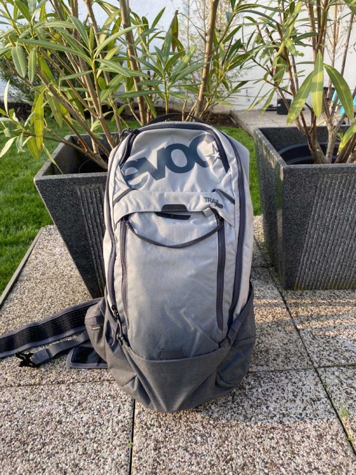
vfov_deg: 67.3
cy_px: 238
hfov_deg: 53.1
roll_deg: +0.6
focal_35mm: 26
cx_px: 178
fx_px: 357
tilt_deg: -28.9
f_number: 1.8
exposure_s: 1/315
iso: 32
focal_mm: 4.25
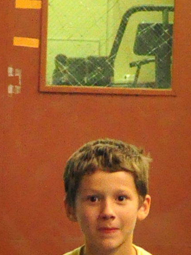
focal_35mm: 301
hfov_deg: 4.9
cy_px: 450
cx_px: 60
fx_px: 2215
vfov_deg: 6.4
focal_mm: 28
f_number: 5
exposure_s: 1/60
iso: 3200
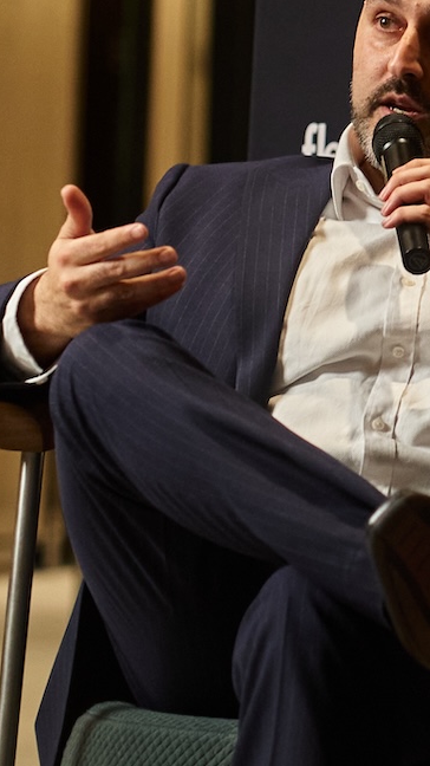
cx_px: 827
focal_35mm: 275
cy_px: 144
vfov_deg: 7.8
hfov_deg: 4.4
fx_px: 5580
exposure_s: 1/125
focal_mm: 85
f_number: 2.8
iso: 3200
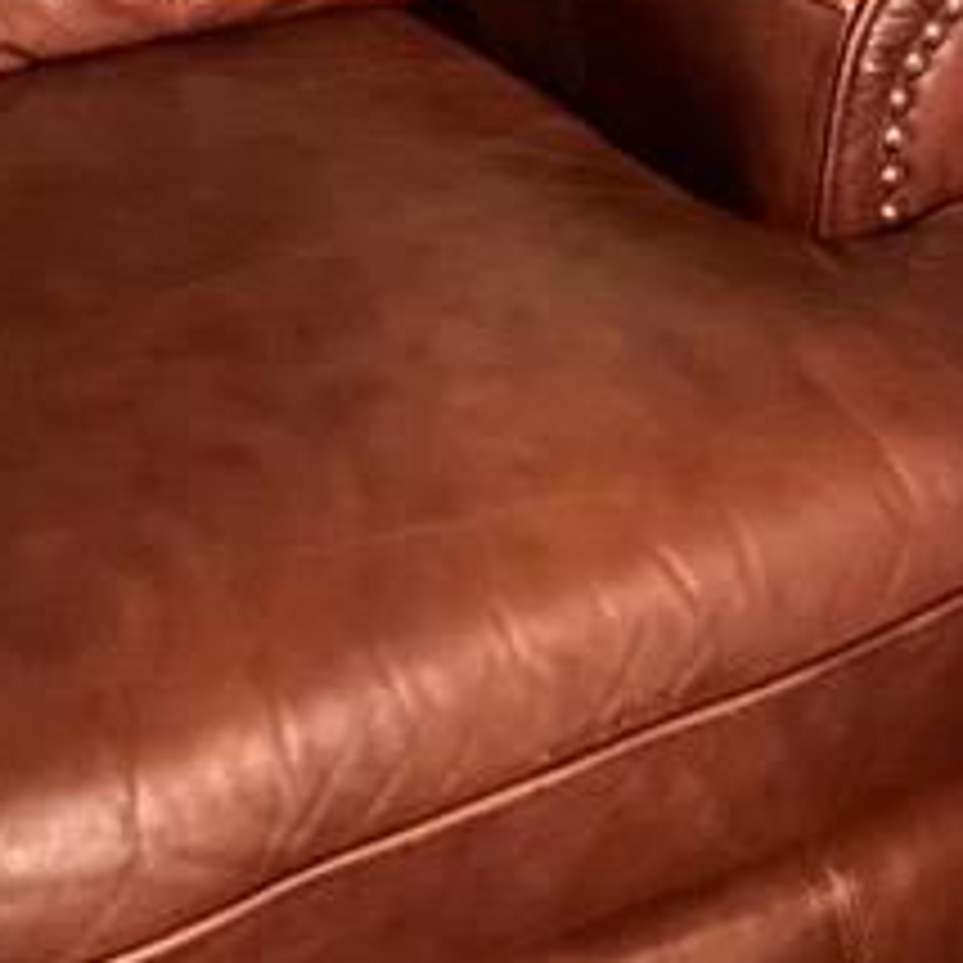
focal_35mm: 110
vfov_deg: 13.0
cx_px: -243
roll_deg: -0.1
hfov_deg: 15.2
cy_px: -1148
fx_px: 3462
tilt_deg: -12.2
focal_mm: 4.25
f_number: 1.8
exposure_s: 1/8
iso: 800
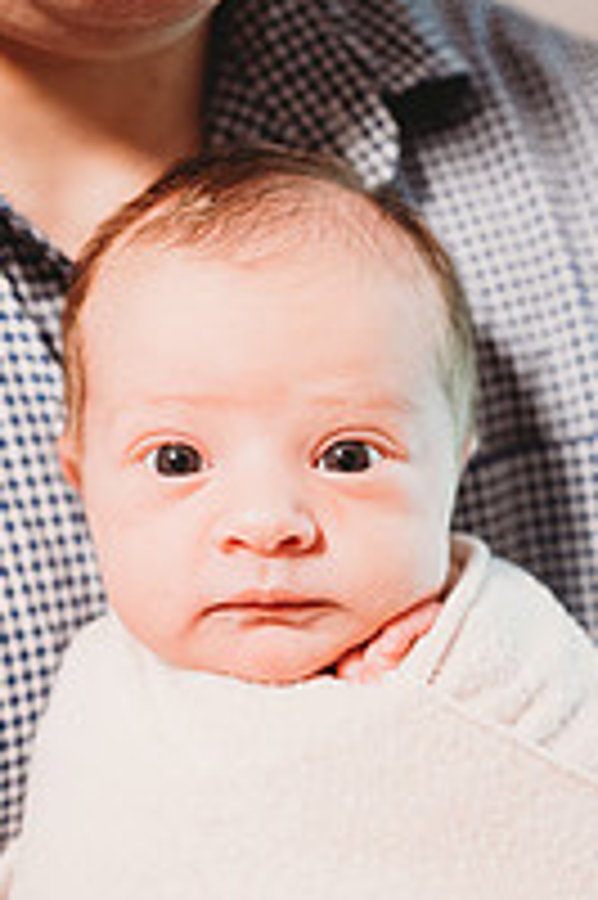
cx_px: 292
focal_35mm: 54
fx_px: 1348
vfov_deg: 36.7
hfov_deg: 25.0
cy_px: 549
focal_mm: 24
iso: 2000
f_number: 2.2
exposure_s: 1/160
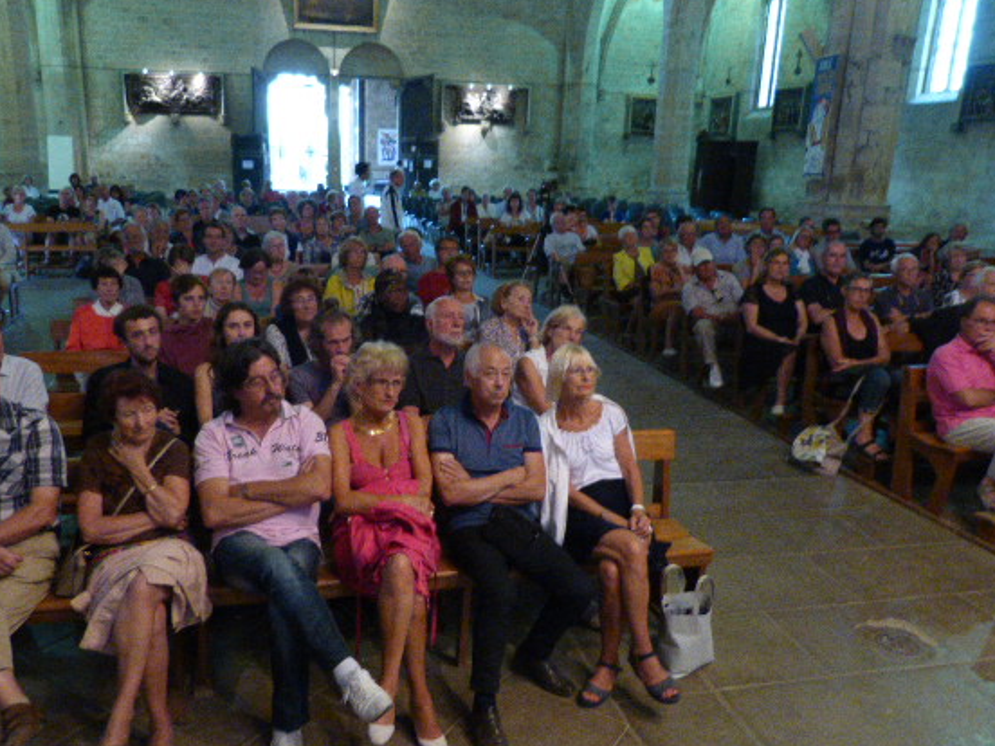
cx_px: 429
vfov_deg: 48.2
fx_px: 834
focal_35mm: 29
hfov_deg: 61.4
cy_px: 405
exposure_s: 1/15
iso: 1250
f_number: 2.8
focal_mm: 4.5
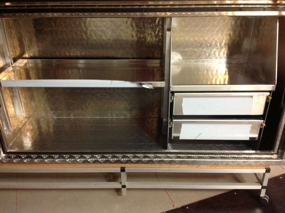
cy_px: 106
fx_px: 288
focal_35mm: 35
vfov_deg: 40.6
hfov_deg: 52.7
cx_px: 142
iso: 320
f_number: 2.4
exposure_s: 1/17
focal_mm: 4.28
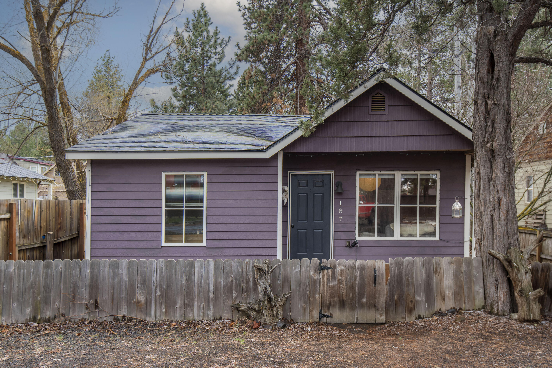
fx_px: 491
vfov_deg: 41.1
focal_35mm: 32
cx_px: 276
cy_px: 184
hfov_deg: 58.7
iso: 200
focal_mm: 32
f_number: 11
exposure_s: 1/50
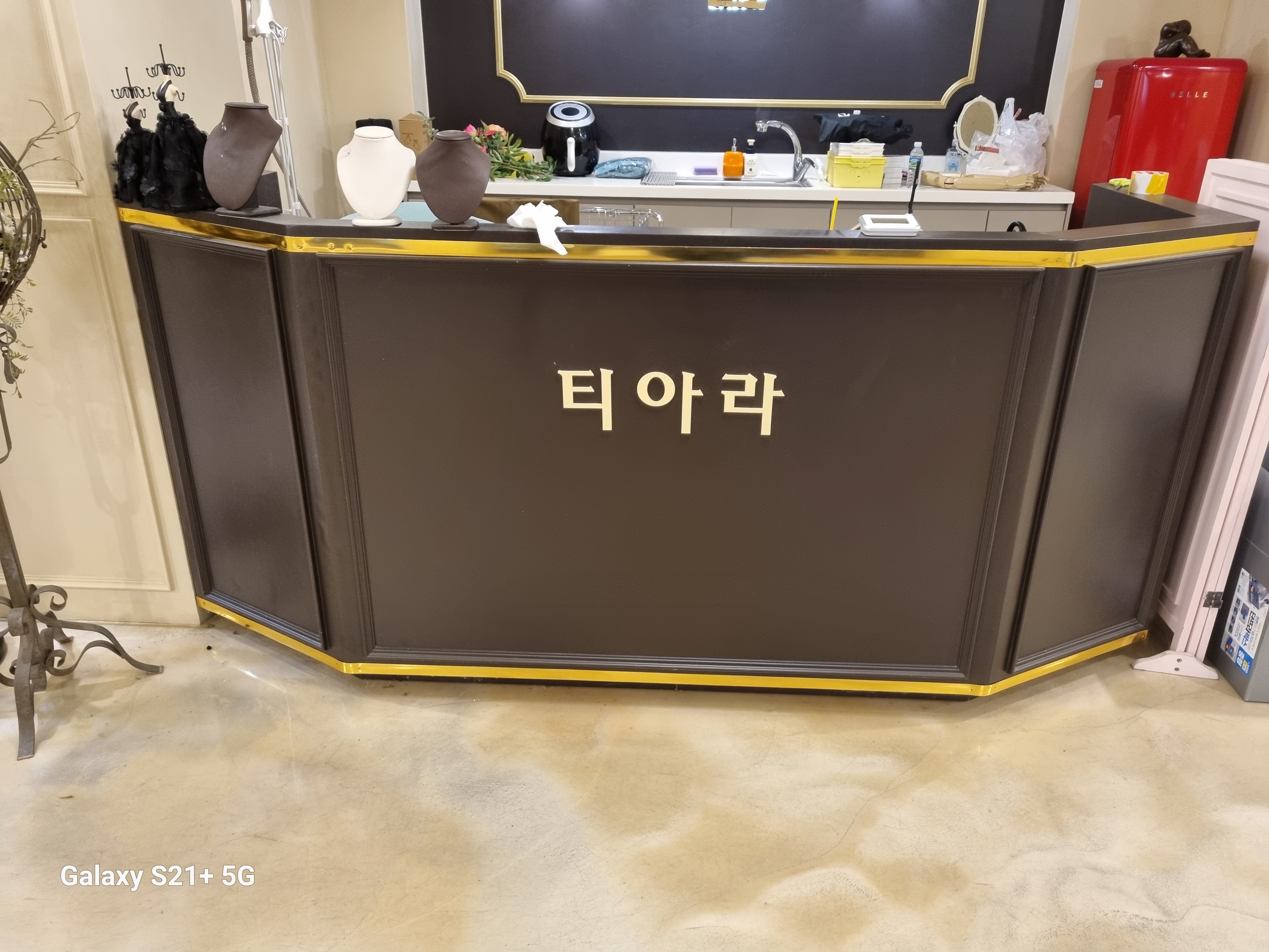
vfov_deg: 53.1
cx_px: 634
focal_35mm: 26
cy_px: 476
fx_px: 953
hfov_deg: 67.3
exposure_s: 1/40
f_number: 1.8
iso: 320
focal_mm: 5.4
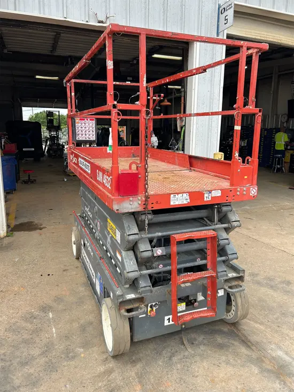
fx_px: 294
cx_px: 147
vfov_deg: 67.3
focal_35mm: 26
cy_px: 196
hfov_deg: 53.1
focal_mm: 5.7
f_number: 1.5
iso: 50
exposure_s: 1/1326
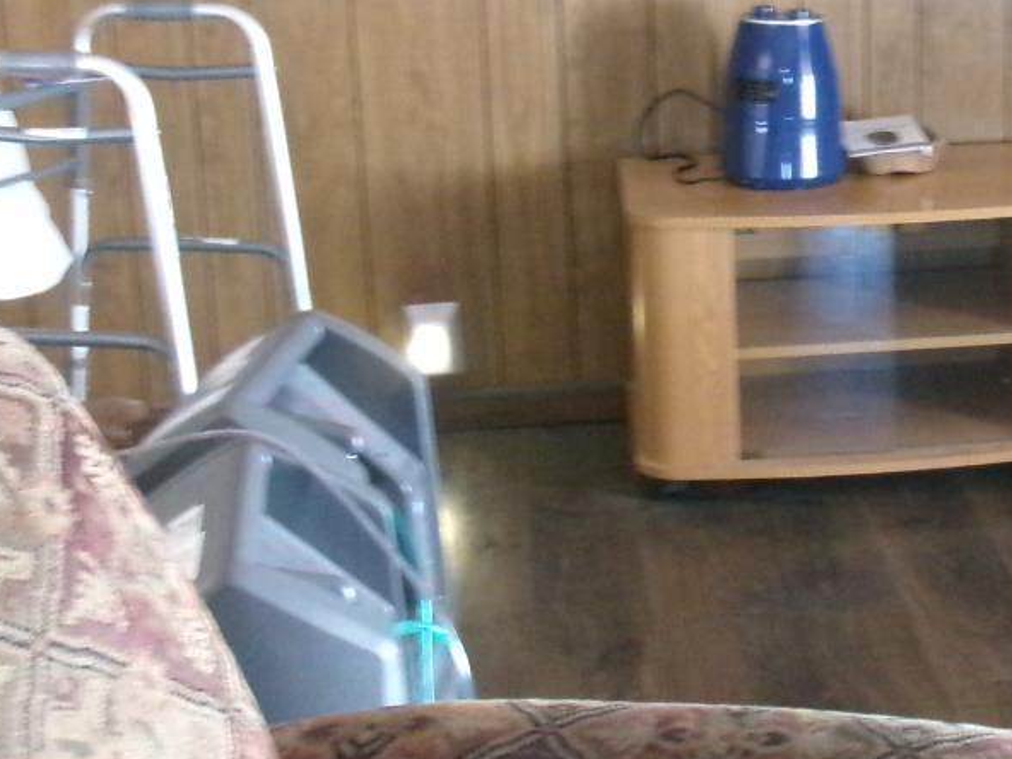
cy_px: 194
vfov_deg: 20.6
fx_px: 2076
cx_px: 1024
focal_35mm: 71
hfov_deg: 25.9
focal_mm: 5.1
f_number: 3.9
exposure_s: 1/12
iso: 800
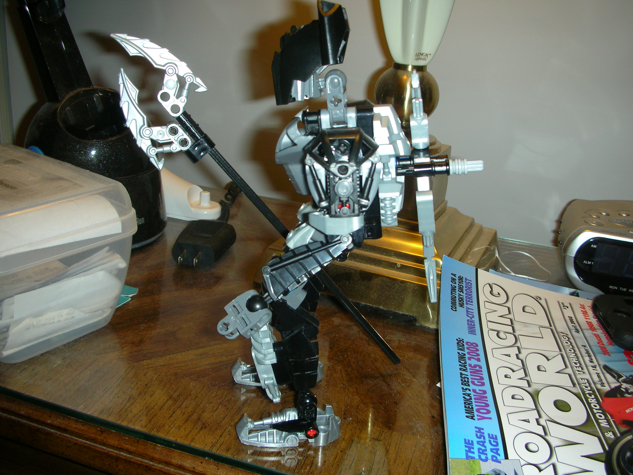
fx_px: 640
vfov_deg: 40.7
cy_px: 238
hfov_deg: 52.6
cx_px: 316
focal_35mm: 35
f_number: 3
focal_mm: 5.8
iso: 50
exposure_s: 1/60.1
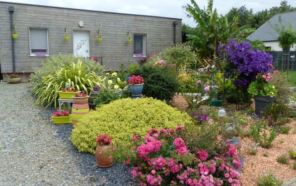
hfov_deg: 59.6
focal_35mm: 32
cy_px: 94
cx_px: 148
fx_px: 258
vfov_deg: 39.5
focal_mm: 5.3
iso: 100
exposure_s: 1/320
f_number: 4
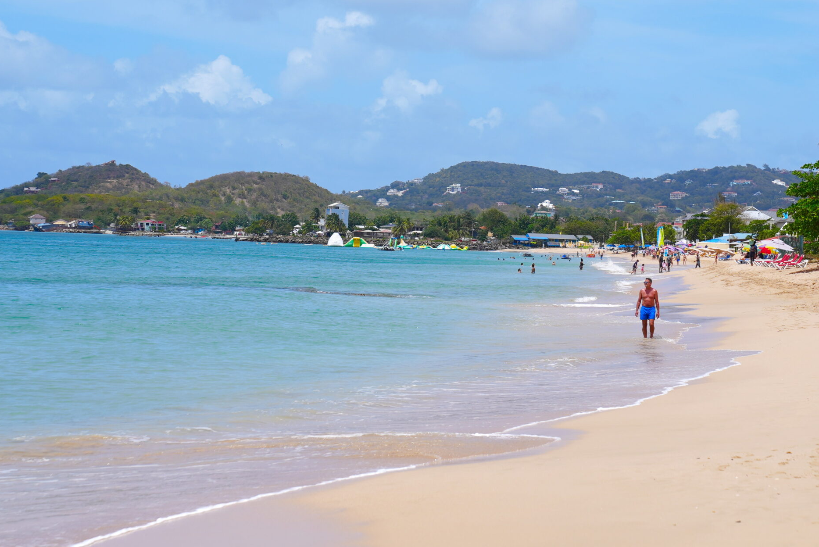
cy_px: 192
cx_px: 503
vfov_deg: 14.3
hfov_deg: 21.2
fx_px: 2185
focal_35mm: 96
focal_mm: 70
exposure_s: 1/1000
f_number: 5
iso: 80
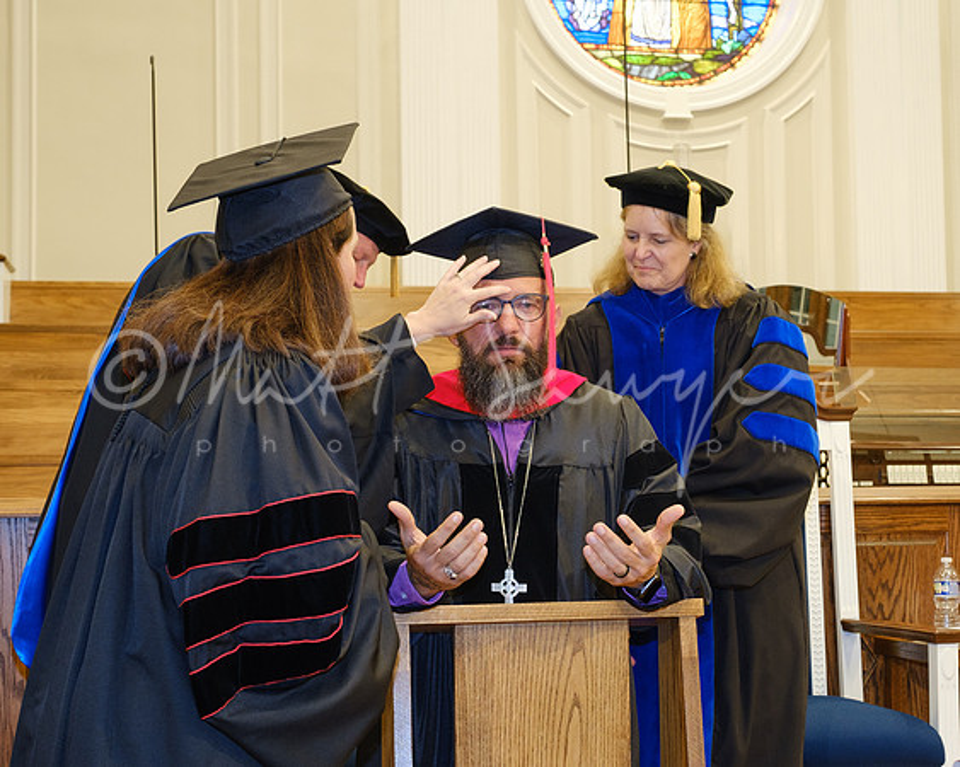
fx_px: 1691
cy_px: 395
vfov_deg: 25.6
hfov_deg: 31.6
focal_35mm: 60
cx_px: 565
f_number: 4.5
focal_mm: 27.4
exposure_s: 1/100
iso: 800
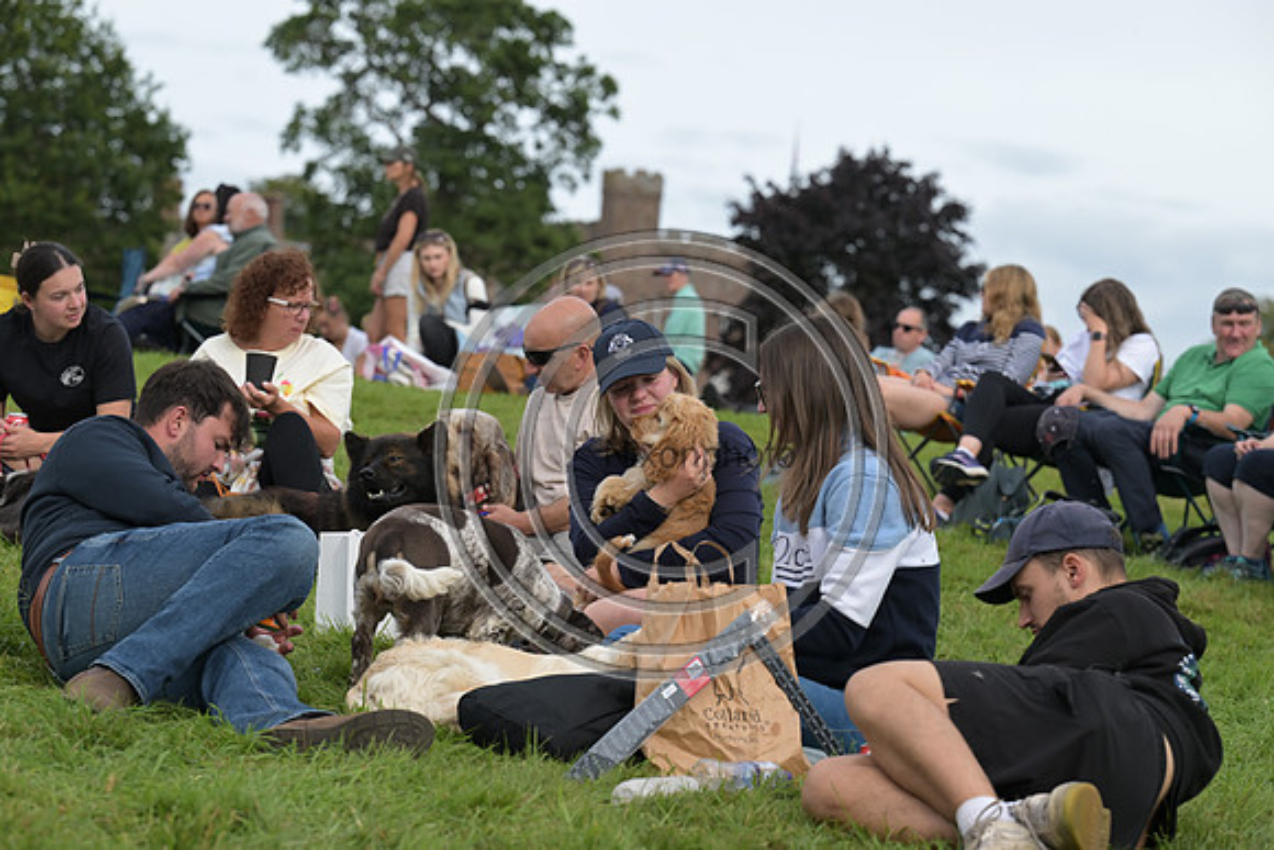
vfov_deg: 11.4
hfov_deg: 17.1
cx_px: 637
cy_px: 425
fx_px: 4247
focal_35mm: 120
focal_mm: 120
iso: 560
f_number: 5.6
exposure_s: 1/1250
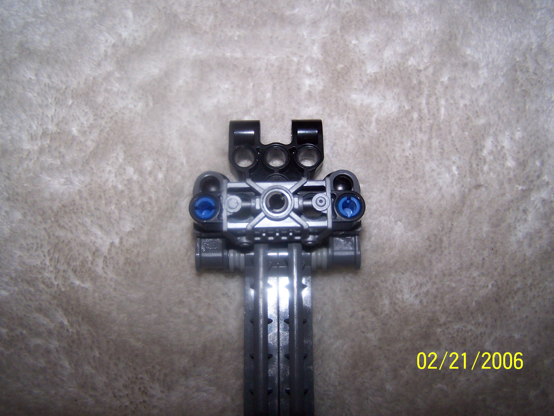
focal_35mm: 38
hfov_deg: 49.0
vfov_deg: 37.7
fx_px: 608
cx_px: 277
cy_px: 208
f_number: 2.8
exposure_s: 1/60
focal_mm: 6.3
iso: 140
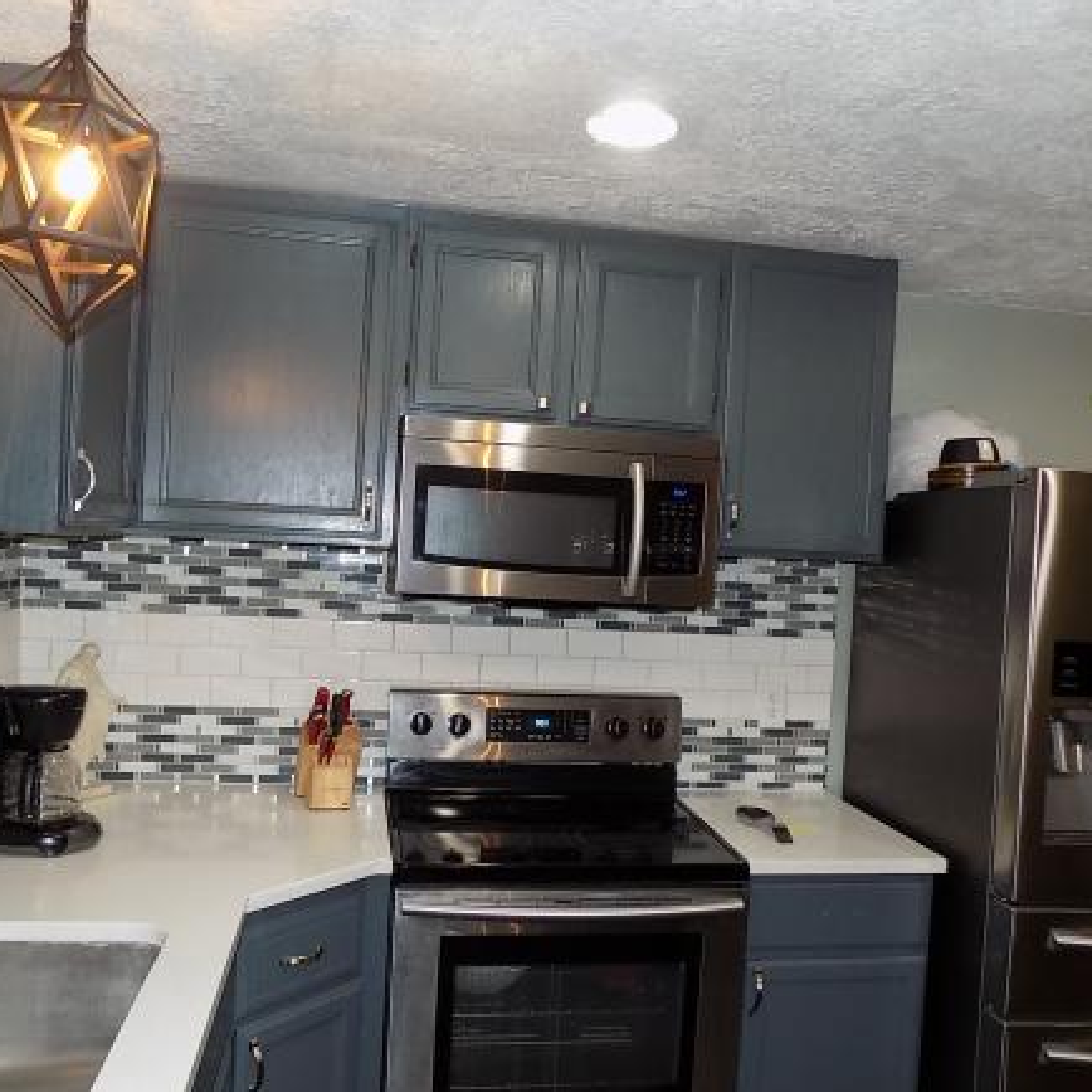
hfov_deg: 54.0
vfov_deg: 54.0
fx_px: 1071
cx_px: 551
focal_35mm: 30
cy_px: 594
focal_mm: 4
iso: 200
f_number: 3.1
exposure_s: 1/30
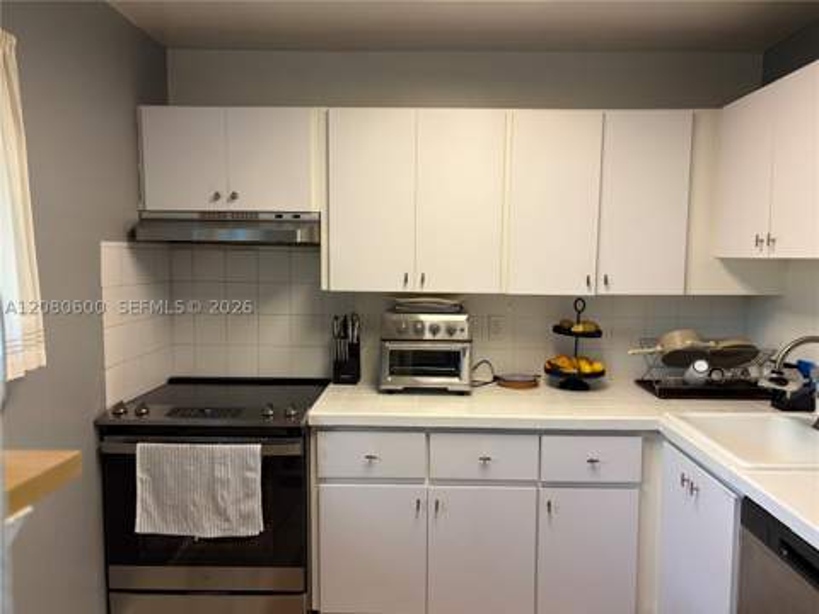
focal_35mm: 26
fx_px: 615
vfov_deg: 53.1
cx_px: 410
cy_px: 307
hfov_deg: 67.3
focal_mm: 5.96
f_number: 1.6
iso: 64
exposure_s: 1/60
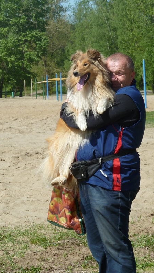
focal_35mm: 173
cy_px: 136
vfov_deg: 12.4
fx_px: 1255
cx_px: 91
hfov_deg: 7.0
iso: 80
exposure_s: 1/400
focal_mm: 25.9
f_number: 4.5
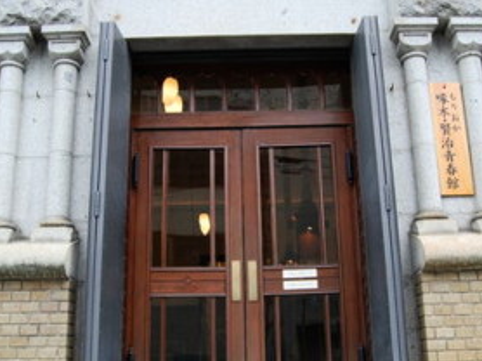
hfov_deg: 44.8
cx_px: 244
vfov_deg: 34.3
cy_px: 204
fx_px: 584
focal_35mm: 42
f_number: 5
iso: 200
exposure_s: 1/100
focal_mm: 18
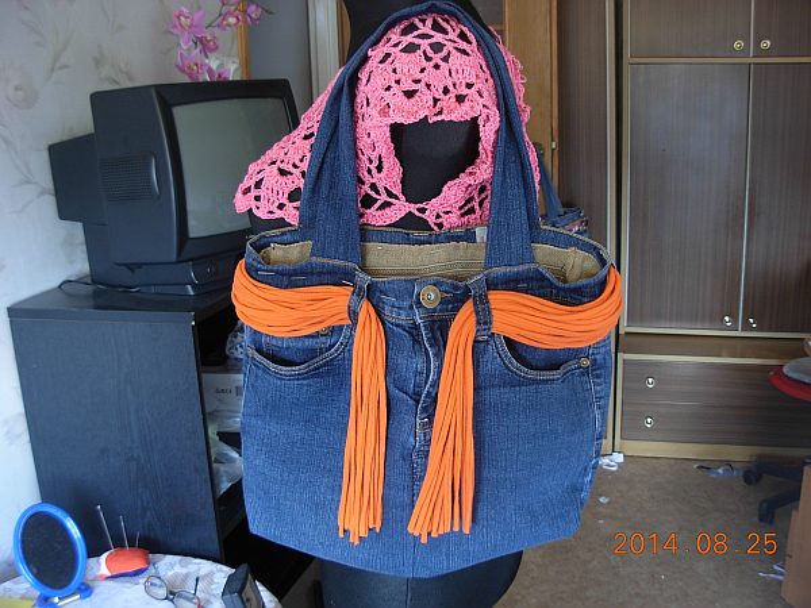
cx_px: 406
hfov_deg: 49.0
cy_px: 304
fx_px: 890
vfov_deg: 37.7
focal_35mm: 38
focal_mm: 6.3
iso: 89
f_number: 2.9
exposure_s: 1/4
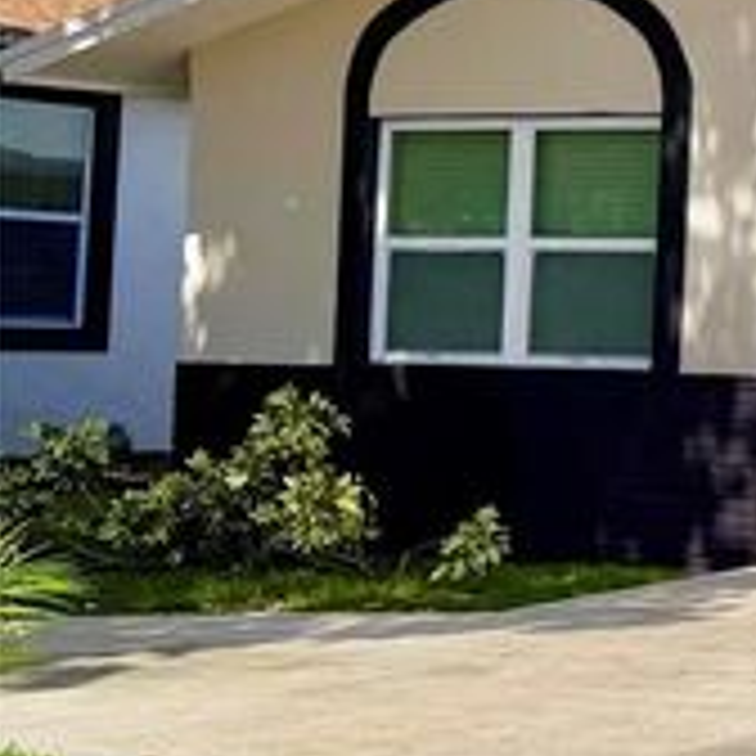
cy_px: -68
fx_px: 2001
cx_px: 1436
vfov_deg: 20.4
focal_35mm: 81
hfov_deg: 16.9
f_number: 1.78
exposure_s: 1/11905
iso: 80
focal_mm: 6.76
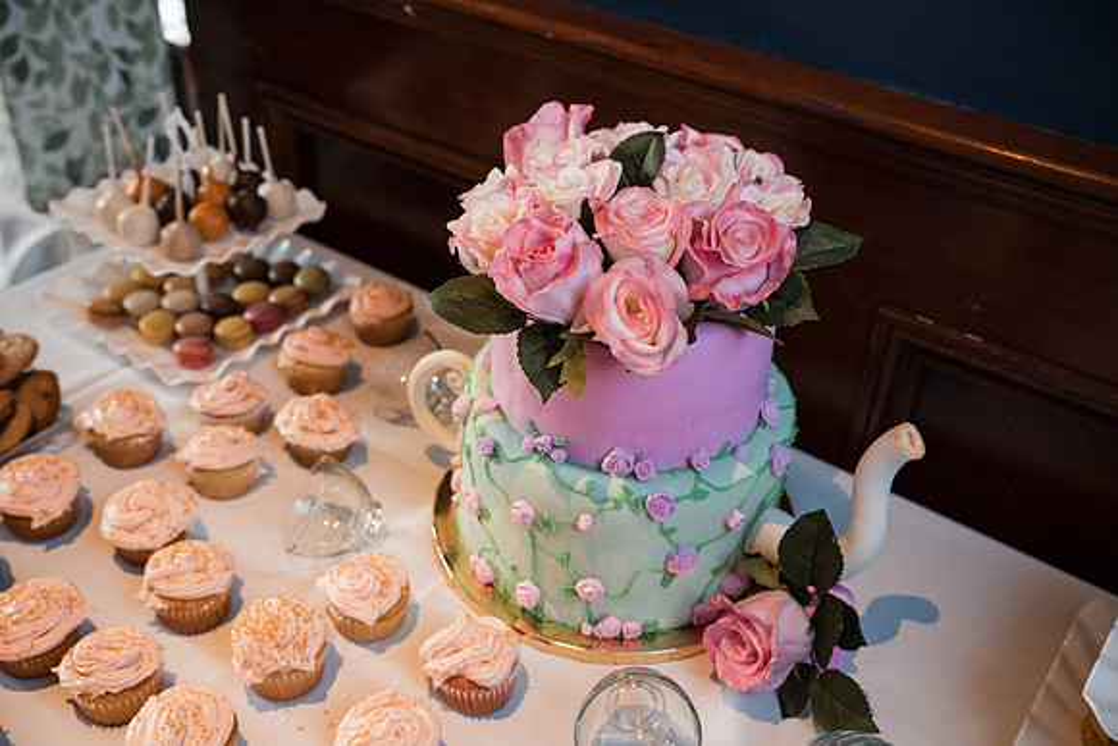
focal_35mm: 38
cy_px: 373
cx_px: 559
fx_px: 1180
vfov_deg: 35.1
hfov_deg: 50.7
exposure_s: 1/250
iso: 2000
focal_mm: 38
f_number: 4
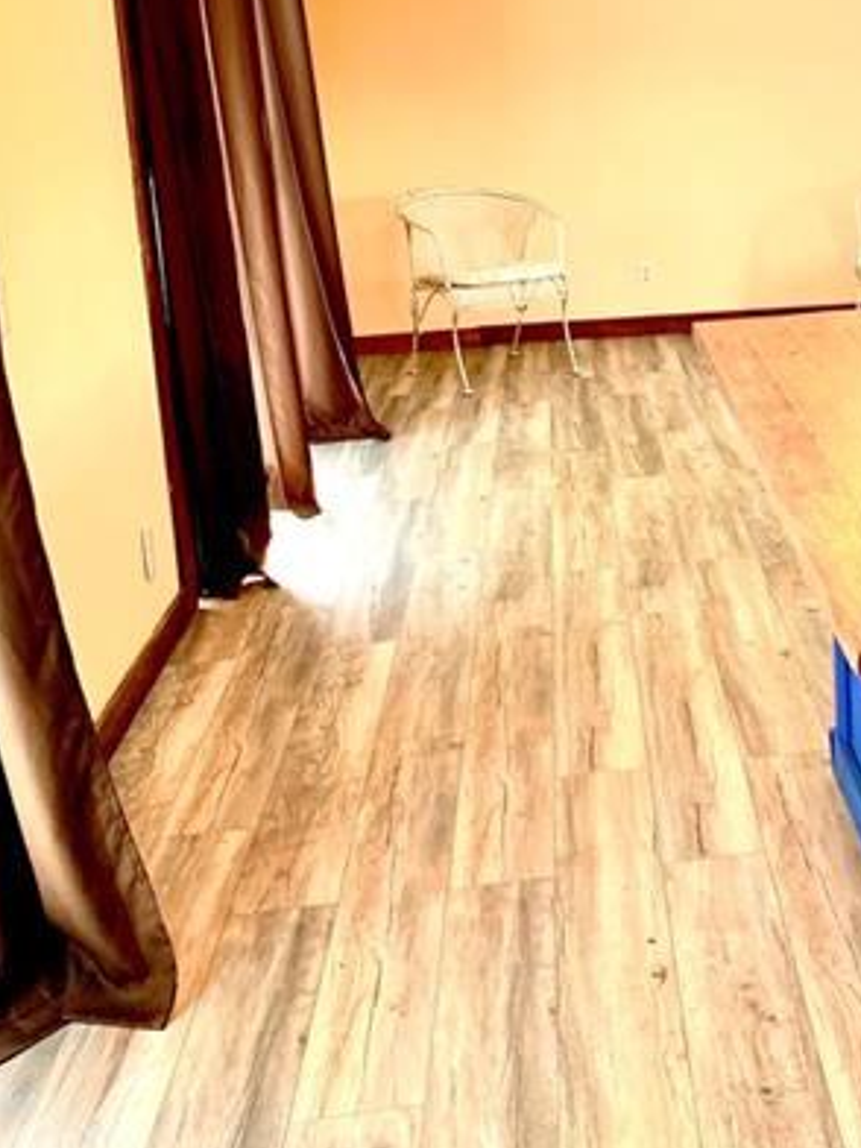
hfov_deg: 27.5
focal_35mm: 51
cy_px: 328
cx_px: 785
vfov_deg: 36.8
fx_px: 1691
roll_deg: +2.0
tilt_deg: -11.6
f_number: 1.8
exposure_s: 1/95
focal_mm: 4.25
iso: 100
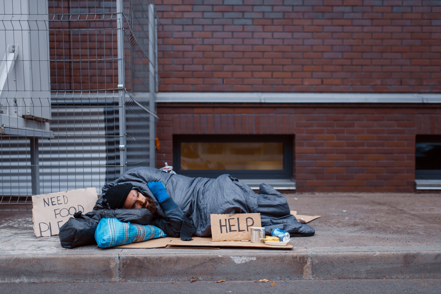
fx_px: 429
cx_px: 220
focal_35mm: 35
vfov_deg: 37.9
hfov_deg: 54.4
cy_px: 147
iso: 320
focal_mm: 35
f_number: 1.8
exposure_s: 1/80
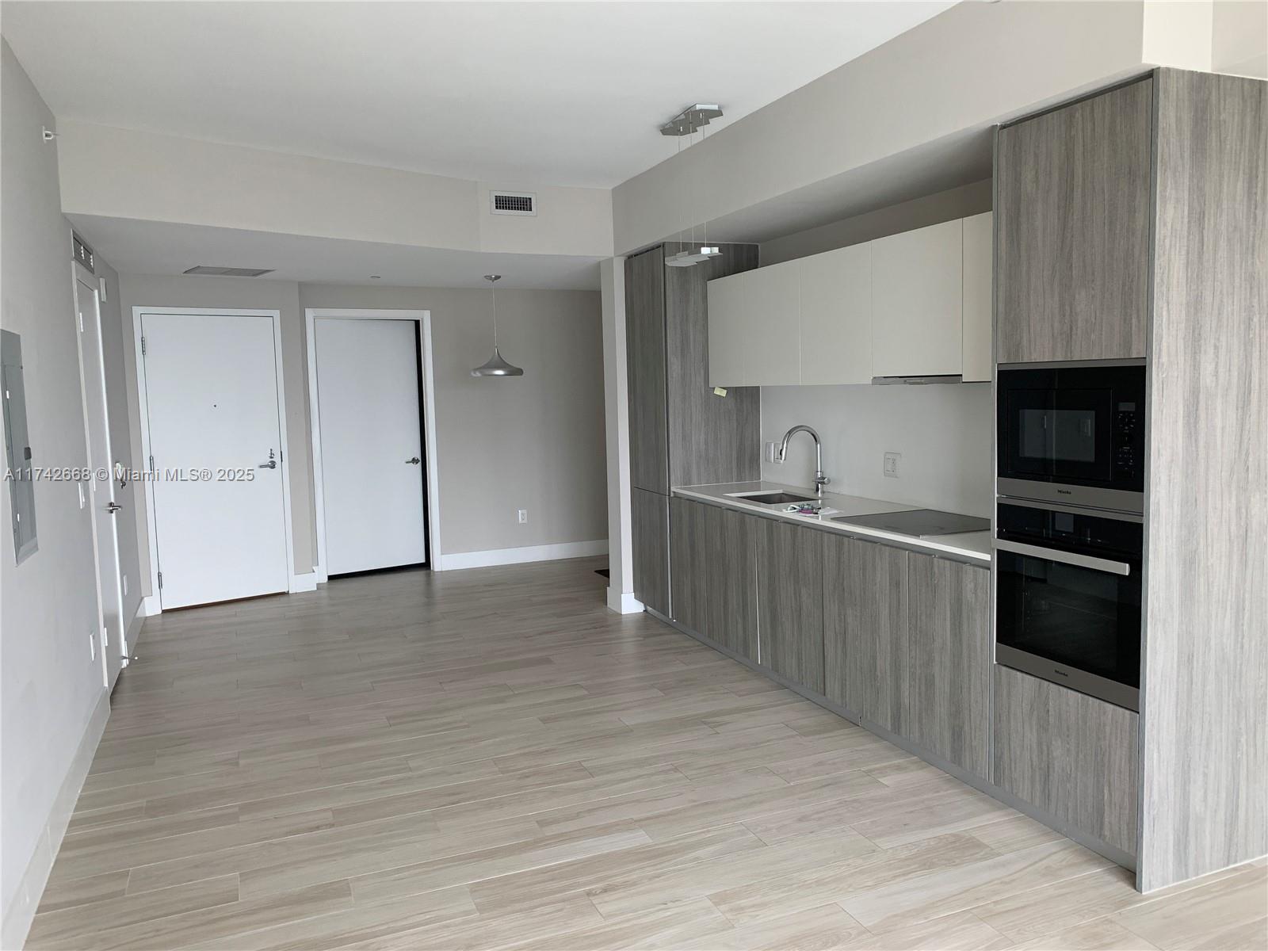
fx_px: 952
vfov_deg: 53.1
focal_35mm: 26
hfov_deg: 67.3
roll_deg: +2.1
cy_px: 476
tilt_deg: -4.9
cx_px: 634
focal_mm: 4.25
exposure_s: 1/121
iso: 80
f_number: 1.8
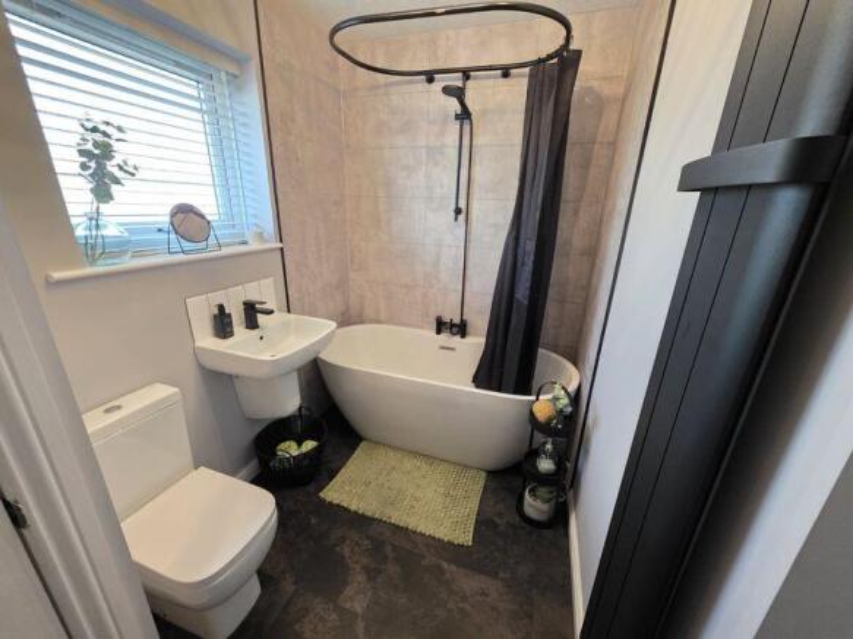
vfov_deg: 89.9
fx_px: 320
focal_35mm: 13
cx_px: 426
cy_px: 320
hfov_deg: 106.2
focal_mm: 2.2
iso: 640
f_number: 1.9
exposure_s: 1/50
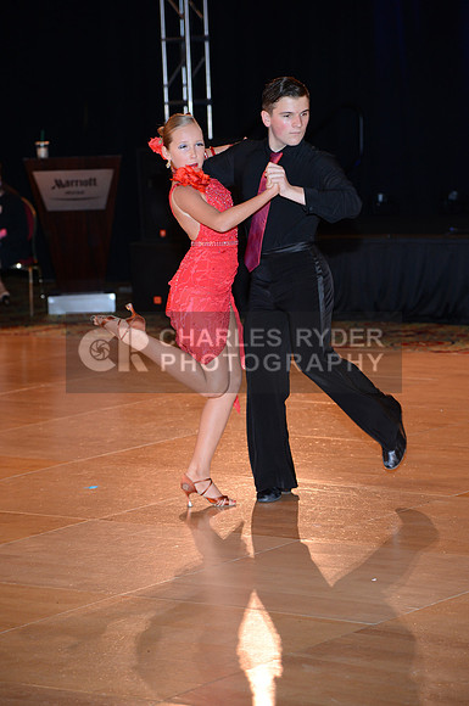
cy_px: 353
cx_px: 234
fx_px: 2352
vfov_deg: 17.1
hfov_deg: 11.4
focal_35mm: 120
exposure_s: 1/200
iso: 2000
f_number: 4.5
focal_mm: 120
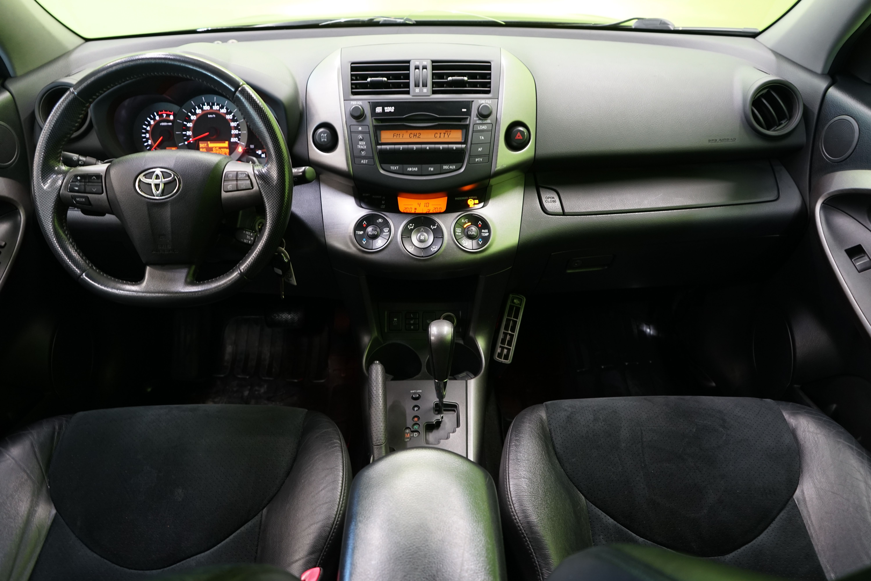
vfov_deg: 45.0
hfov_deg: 63.7
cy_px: 290
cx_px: 436
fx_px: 702
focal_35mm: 29
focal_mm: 29
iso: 800
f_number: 4.5
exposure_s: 1/10
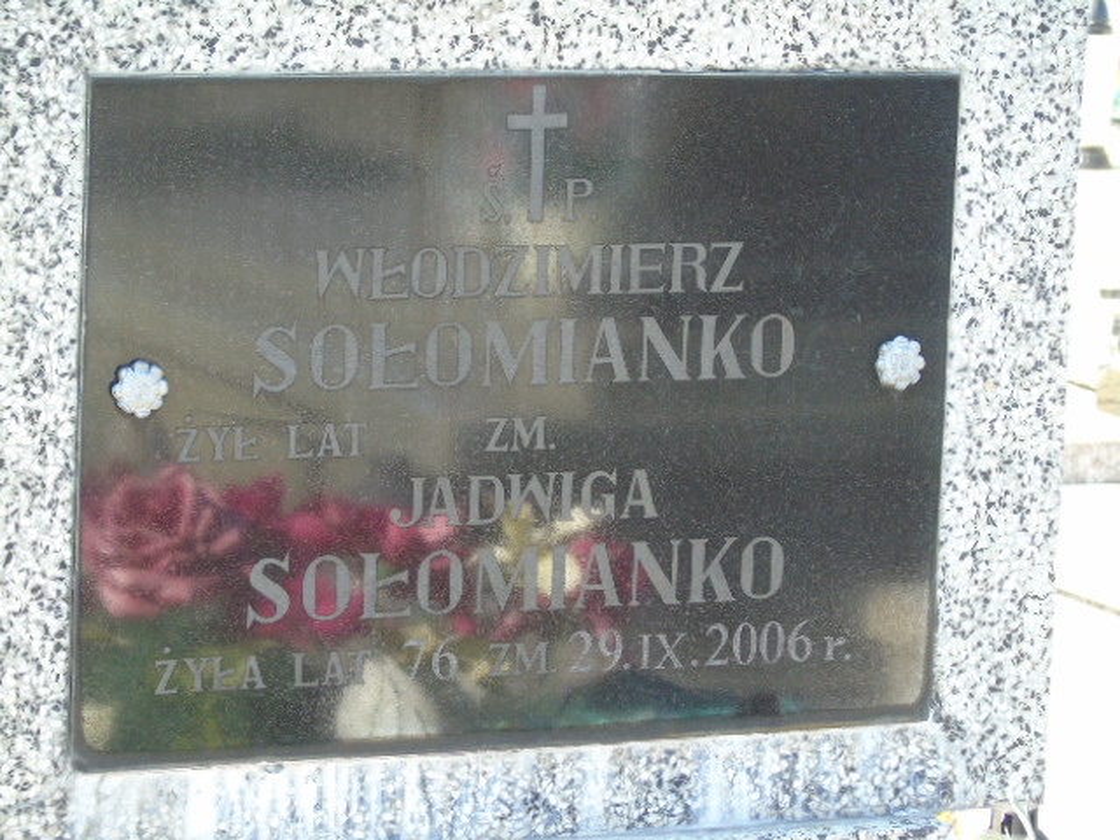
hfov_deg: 12.2
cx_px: 560
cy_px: 420
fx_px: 5242
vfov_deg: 9.2
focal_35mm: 162
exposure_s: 1/125
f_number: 4.9
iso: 250
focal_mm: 29
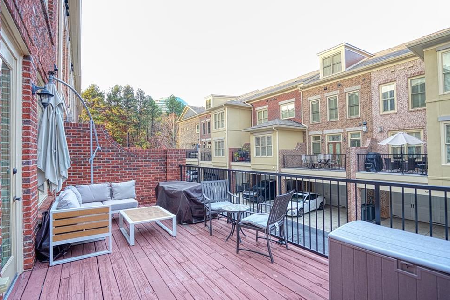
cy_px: 147
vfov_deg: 70.4
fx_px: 212
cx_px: 234
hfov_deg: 93.2
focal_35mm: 17
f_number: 4
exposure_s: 1/10
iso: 100
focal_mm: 16
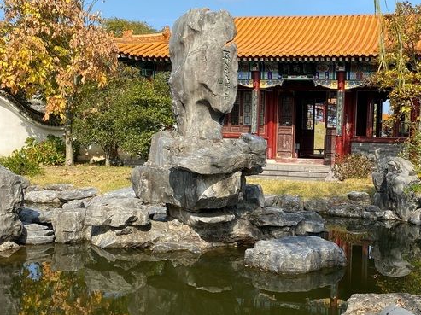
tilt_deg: -2.5
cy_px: 154
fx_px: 523
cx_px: 312
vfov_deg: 33.6
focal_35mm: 43
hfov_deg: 42.6
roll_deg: -1.9
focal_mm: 4.25
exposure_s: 1/1866
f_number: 1.8
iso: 32
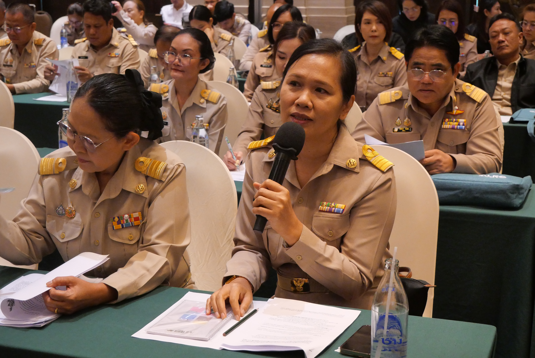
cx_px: 268
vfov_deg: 24.2
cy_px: 179
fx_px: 833
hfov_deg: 35.6
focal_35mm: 56
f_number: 4.6
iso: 3200
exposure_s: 1/100
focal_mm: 27
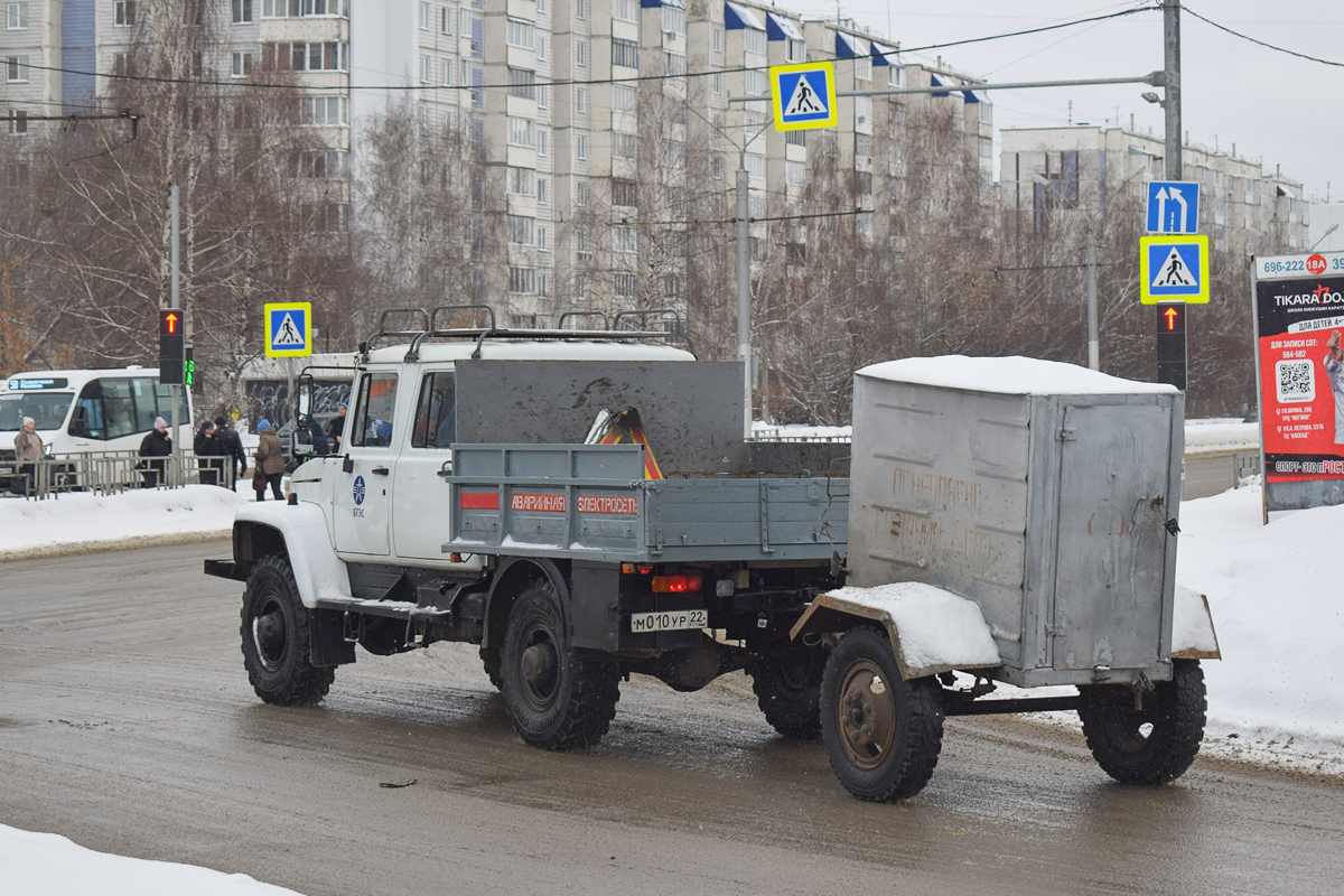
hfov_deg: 24.6
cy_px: 448
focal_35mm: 82
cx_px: 672
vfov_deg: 16.6
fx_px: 3080
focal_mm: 55
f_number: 5.6
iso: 400
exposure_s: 1/500
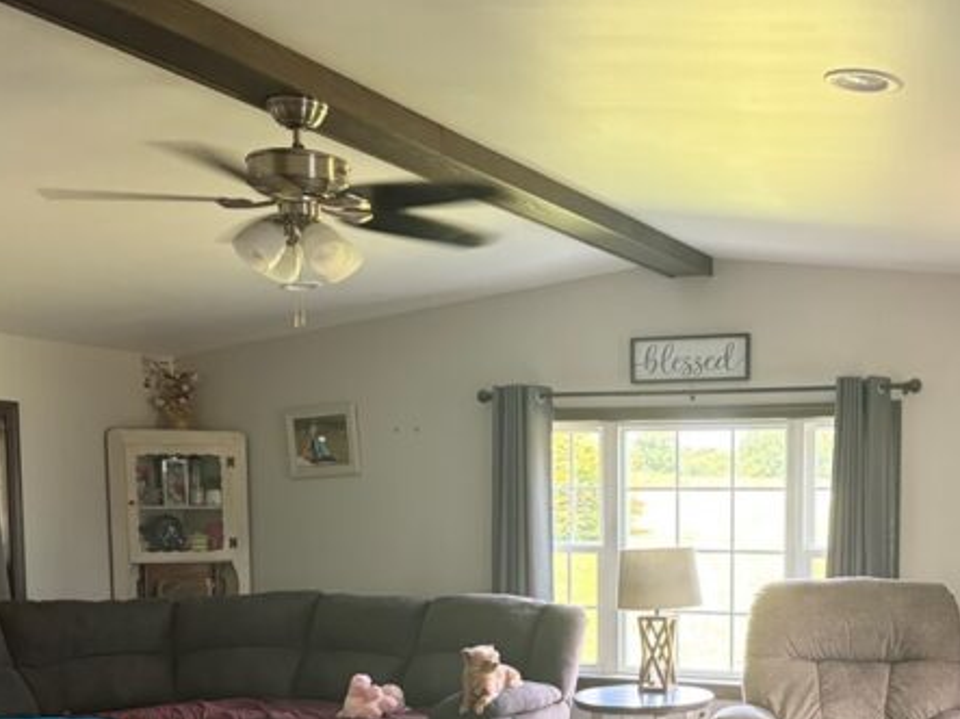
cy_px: 596
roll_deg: +0.0
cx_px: 717
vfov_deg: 30.0
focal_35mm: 47
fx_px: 1303
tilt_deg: -3.9
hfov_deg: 39.4
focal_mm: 5.96
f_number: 1.6
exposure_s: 1/60
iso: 250
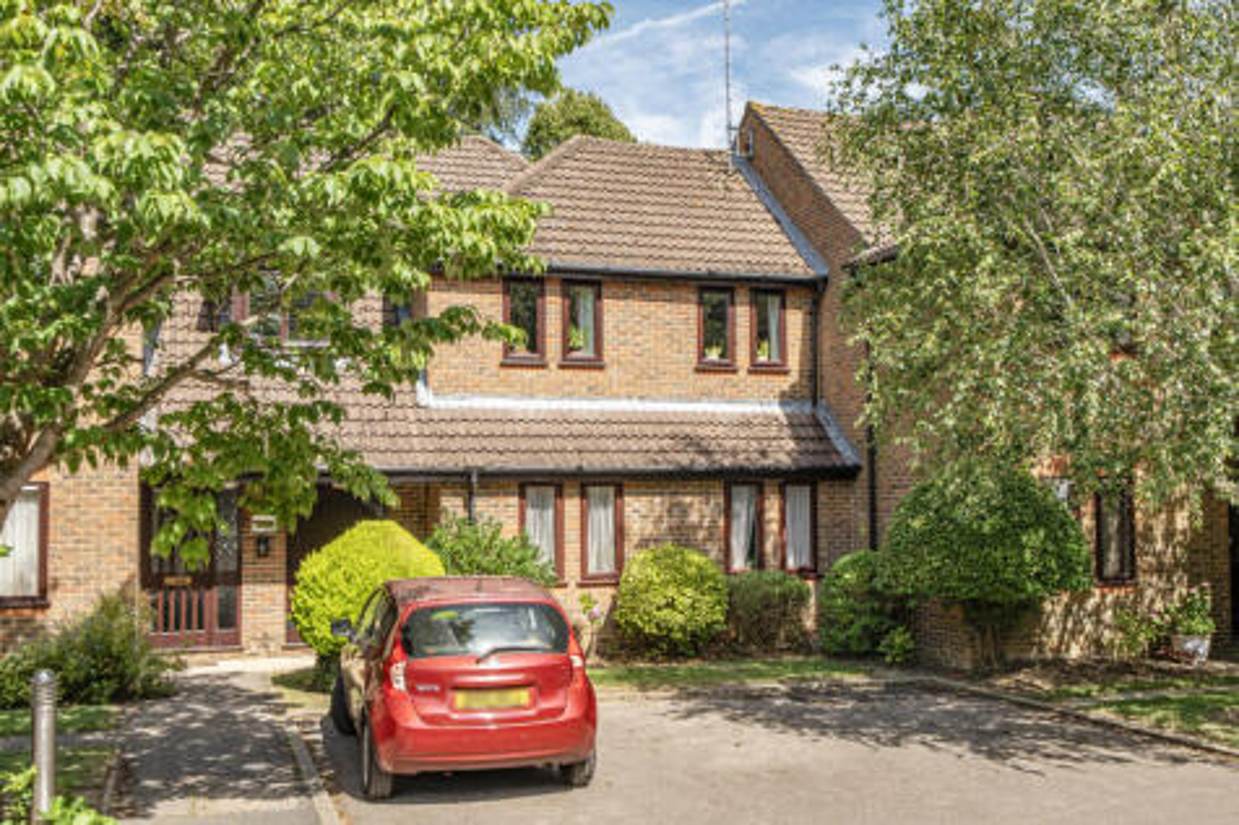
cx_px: 620
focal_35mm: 36
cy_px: 412
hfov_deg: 53.1
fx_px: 1239
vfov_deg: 36.8
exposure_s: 1/500
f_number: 8
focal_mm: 24
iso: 400
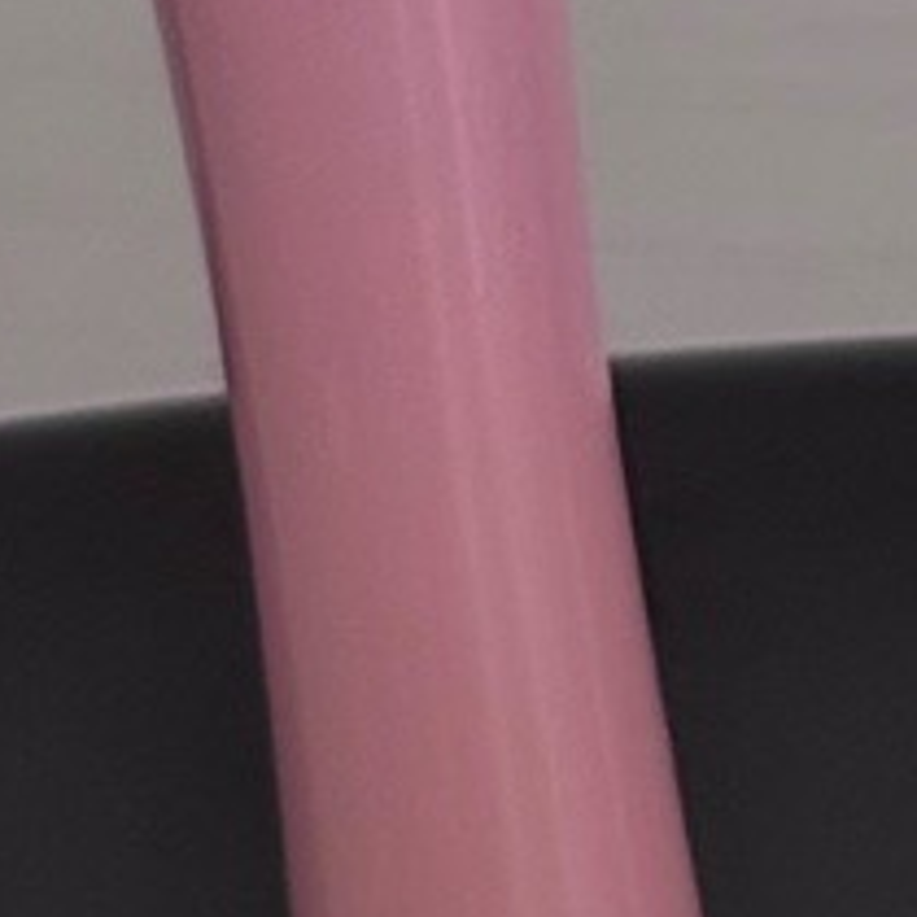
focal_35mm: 351
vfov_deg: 4.8
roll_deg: -1.5
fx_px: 10520
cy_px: -1838
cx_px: 1310
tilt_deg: -22.8
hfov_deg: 5.0
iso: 125
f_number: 1.6
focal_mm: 5.96
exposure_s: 1/60
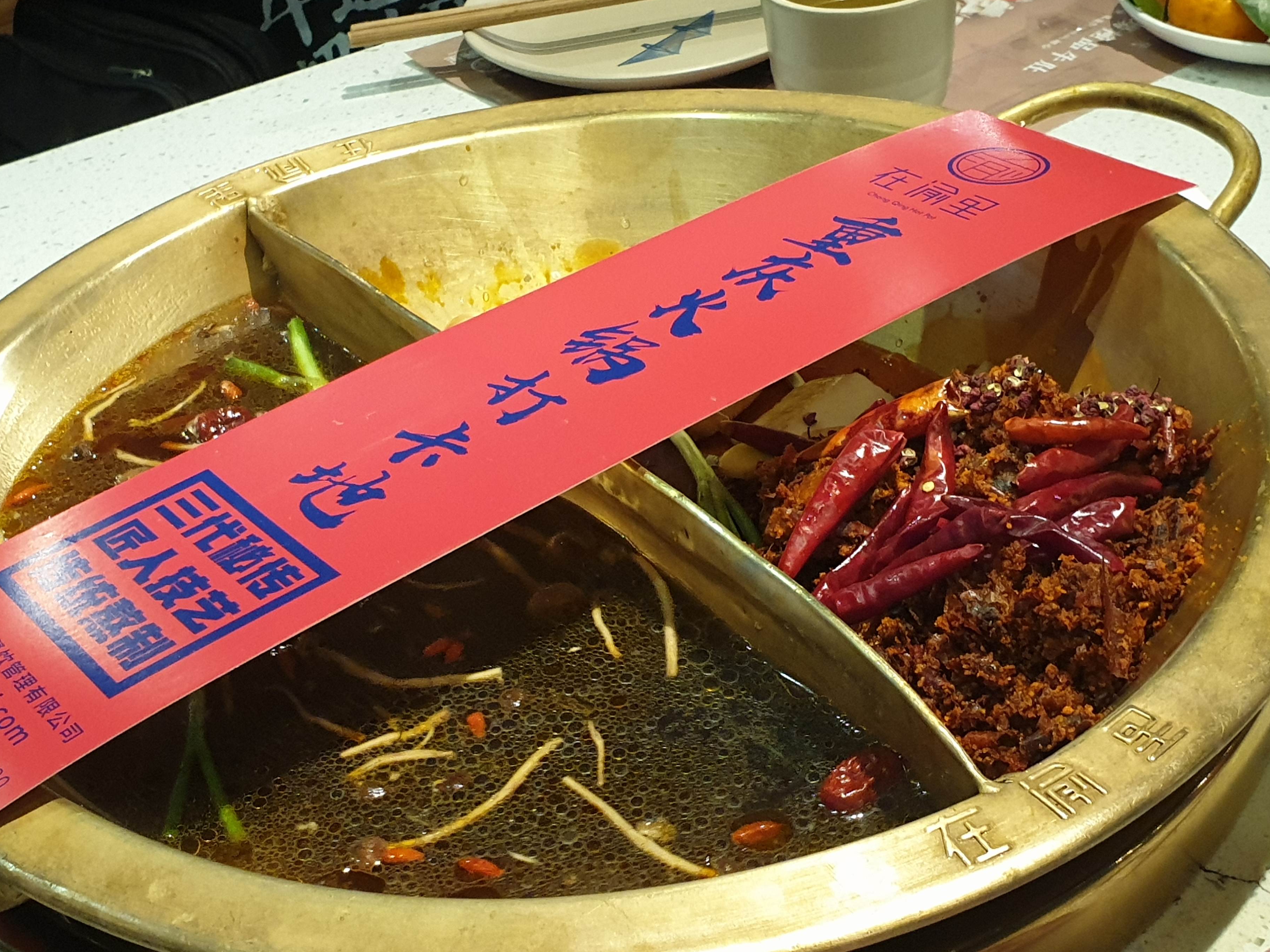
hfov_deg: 61.6
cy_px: 528
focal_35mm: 29
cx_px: 598
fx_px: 1064
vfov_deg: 48.1
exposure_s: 1/50
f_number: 2.4
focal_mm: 4.3
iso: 320
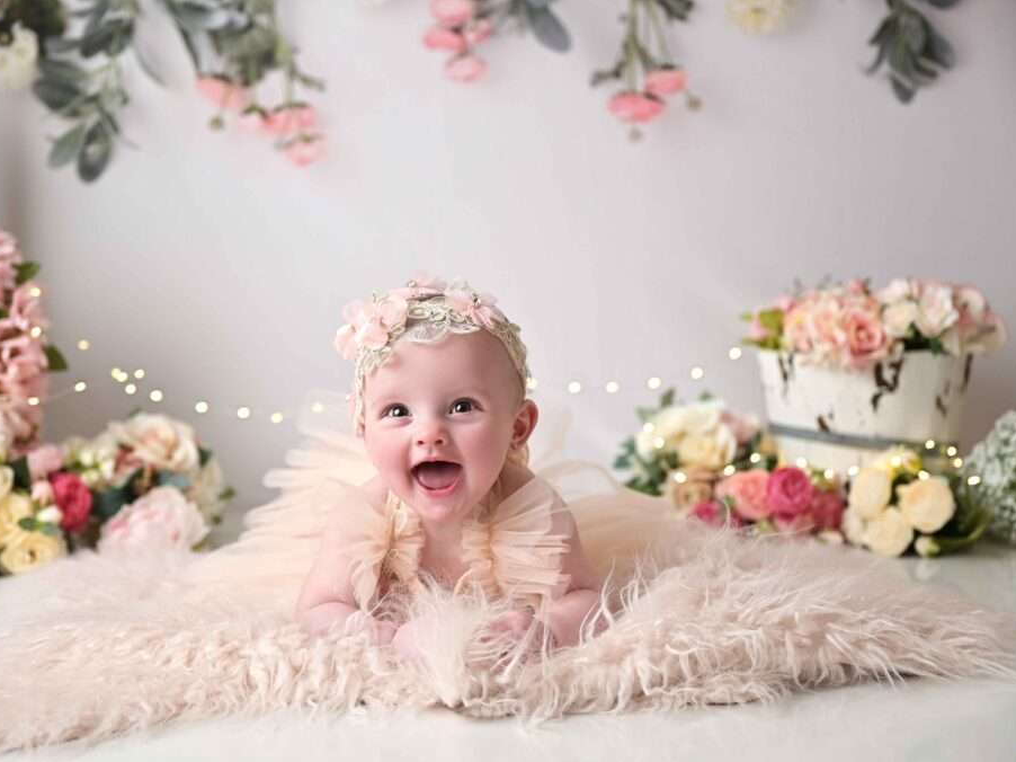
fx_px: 1408
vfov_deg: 30.3
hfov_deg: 39.6
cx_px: 472
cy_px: 383
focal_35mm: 48
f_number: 2.8
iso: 100
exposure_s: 1/125
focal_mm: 44
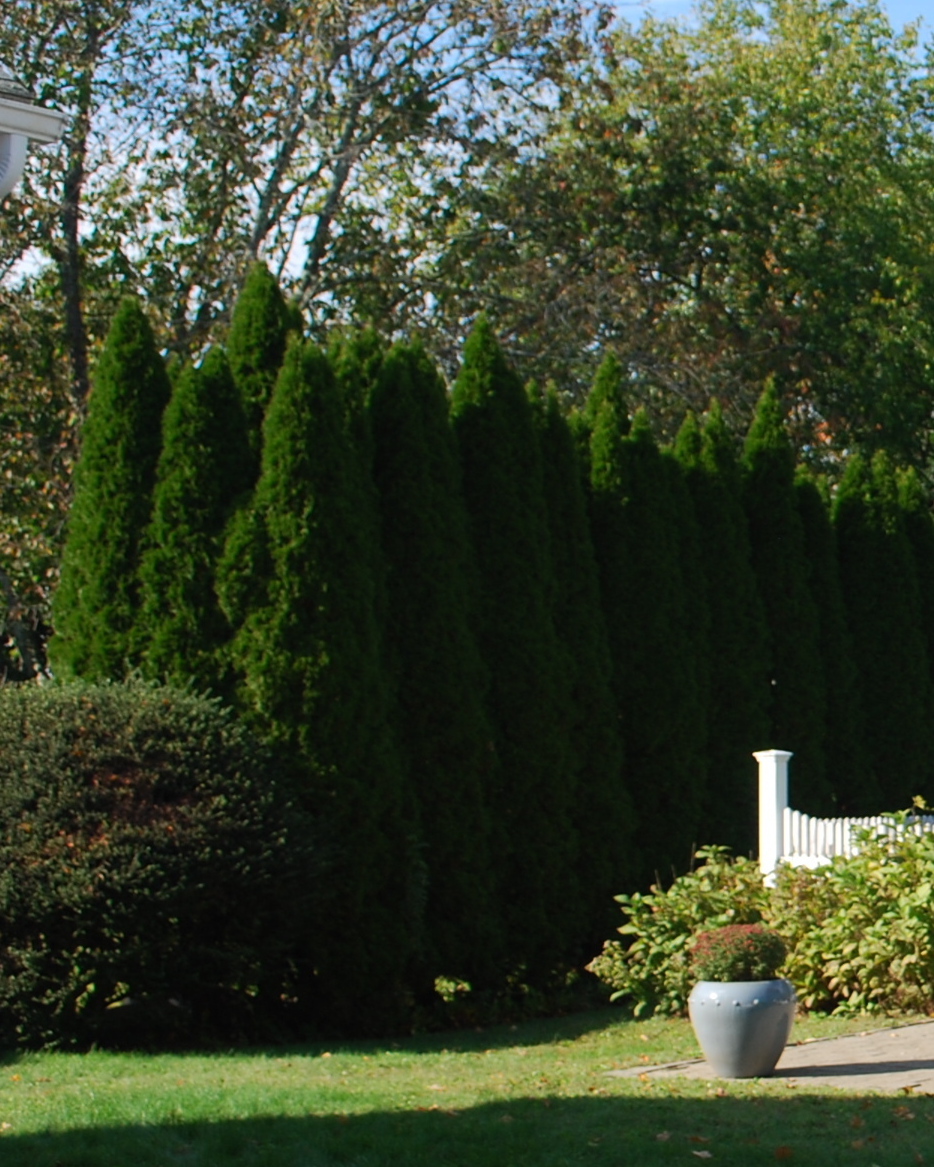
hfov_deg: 18.4
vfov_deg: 24.7
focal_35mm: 77
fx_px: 2660
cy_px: 735
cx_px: 1243
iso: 100
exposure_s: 1/200
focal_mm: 22
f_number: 6.3
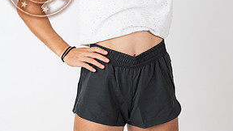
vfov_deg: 9.3
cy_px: -37
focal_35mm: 128
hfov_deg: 16.7
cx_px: 120
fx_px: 791
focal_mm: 78
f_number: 7.1
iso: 64
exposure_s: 1/100
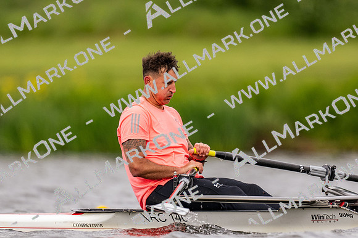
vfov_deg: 1.5
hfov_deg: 2.3
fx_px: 8945
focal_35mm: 900
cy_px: 119
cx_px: 179
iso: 720
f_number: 4
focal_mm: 600
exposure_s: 1/2500
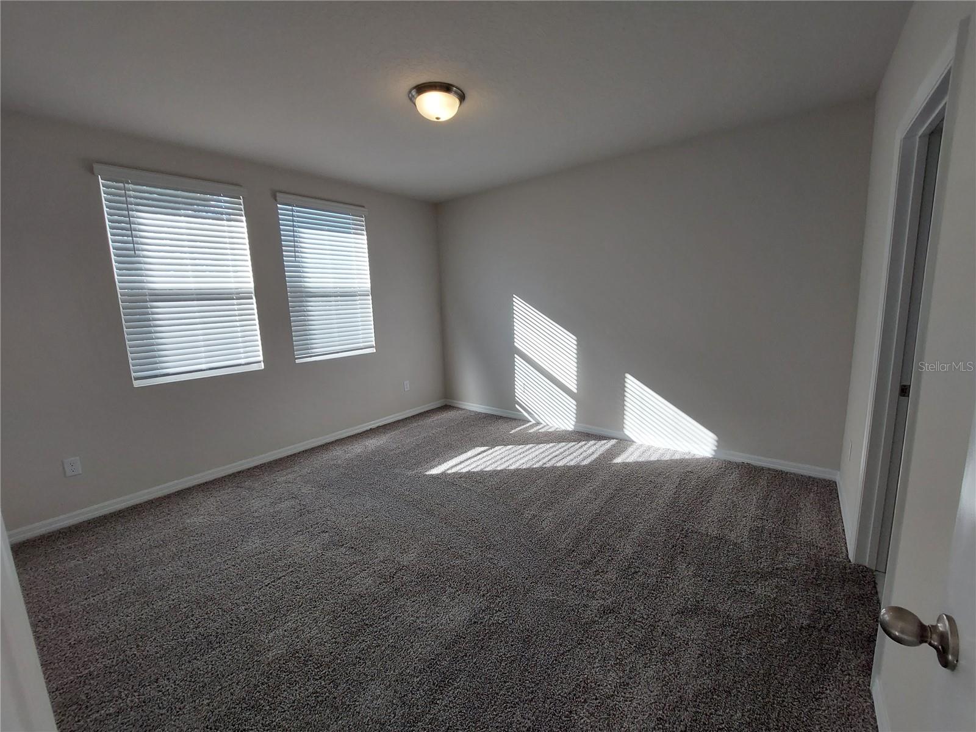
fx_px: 367
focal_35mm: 13
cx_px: 488
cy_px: 366
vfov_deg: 89.9
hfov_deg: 106.2
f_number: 2.2
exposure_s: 1/186
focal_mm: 1.74
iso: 50
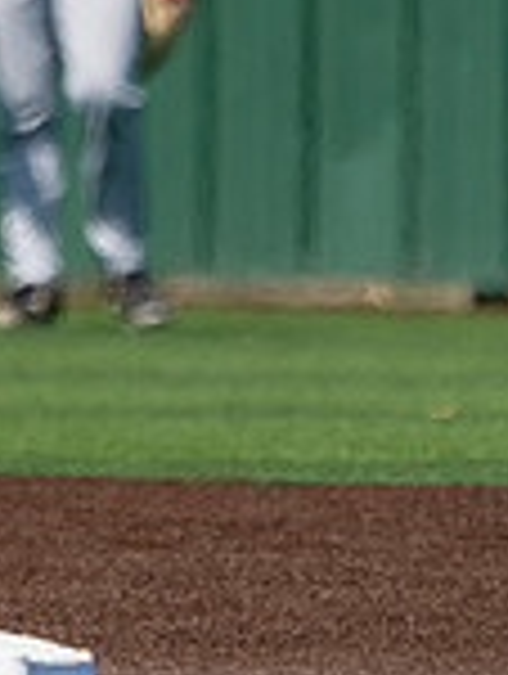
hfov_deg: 0.8
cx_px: -432
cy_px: -210
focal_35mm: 1950
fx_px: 38048
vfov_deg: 1.0
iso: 800
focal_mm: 475
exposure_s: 1/2500
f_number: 8
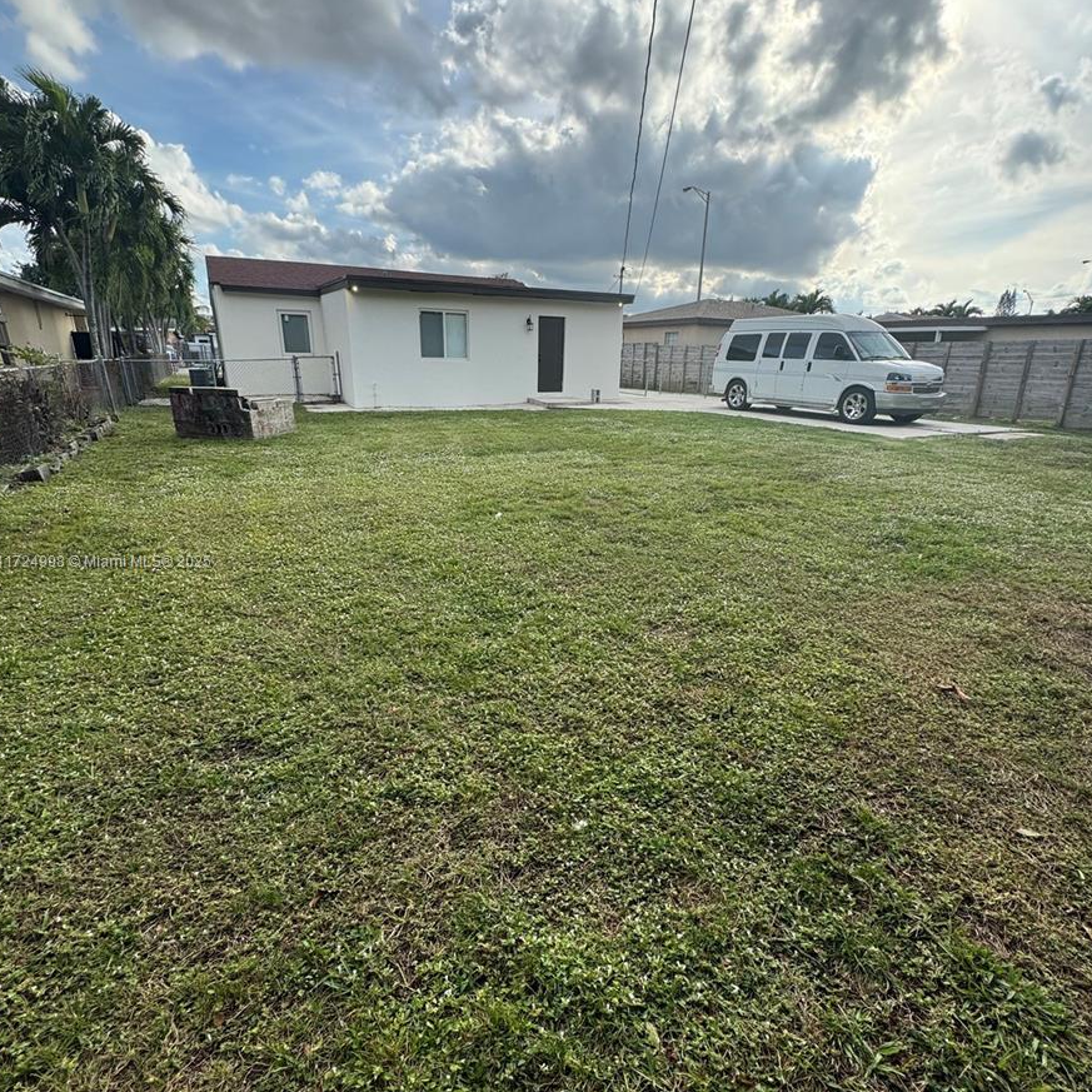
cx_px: 545
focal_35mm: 17
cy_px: 563
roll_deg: -0.8
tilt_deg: -18.9
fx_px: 607
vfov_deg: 83.9
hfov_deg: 84.0
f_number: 2.2
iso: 40
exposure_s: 1/727
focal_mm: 2.22
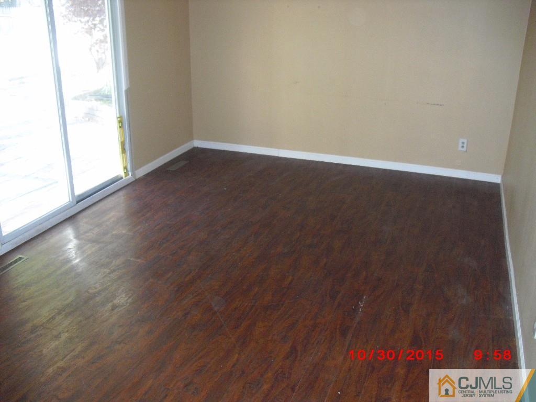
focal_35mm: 36
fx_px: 557
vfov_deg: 39.7
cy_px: 201
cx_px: 268
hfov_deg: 51.4
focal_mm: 6.3
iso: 400
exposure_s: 1/60
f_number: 3.1
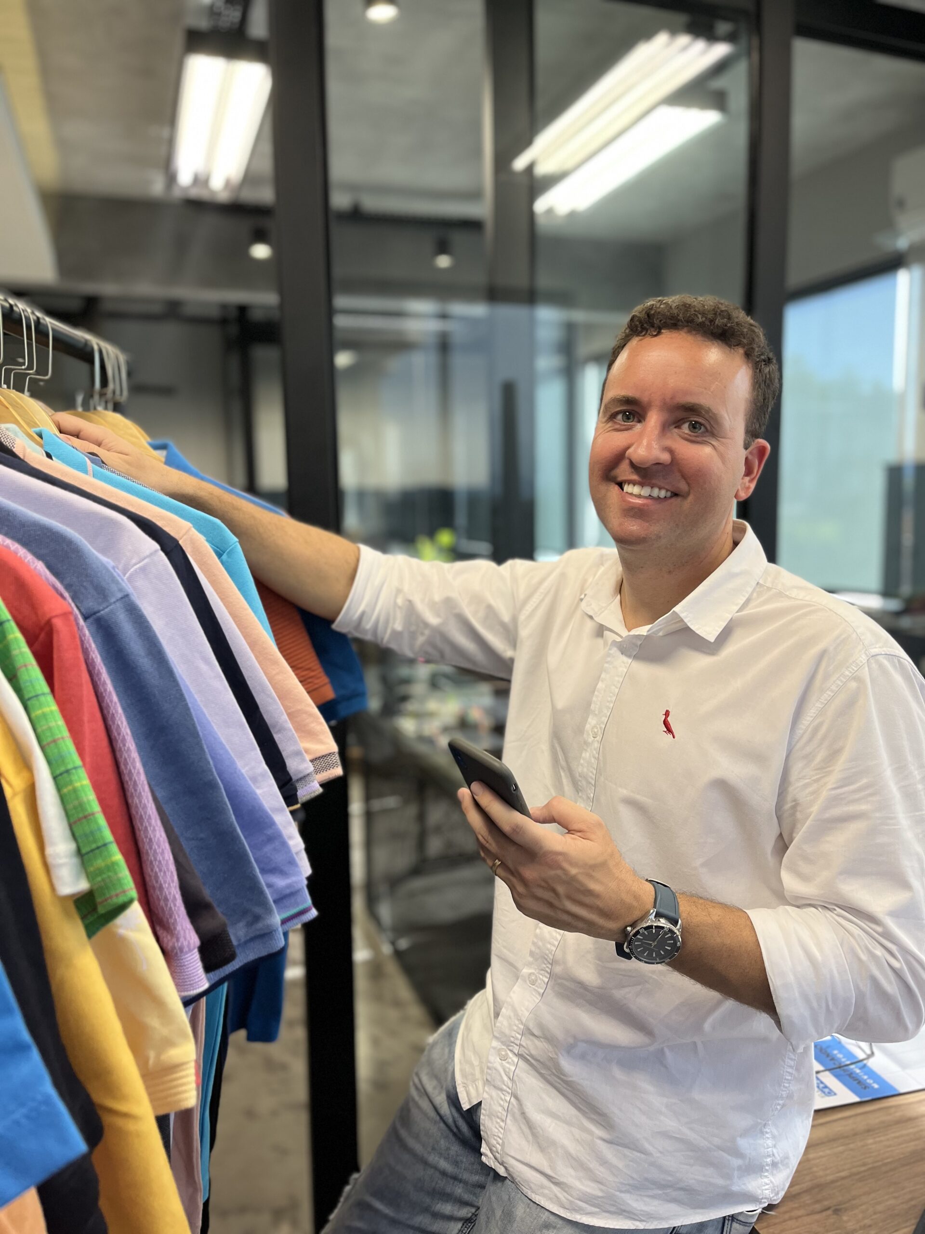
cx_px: 462
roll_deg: +1.3
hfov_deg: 53.1
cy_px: 617
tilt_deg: -7.7
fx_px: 926
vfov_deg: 67.3
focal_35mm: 26
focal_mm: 5.1
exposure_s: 1/60
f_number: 1.6
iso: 100
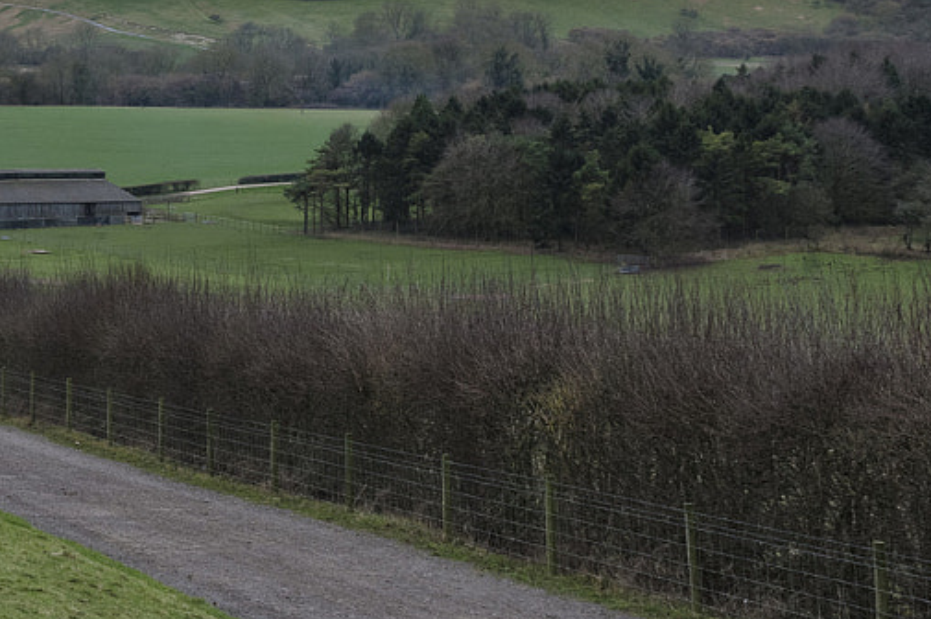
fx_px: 2869
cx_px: -149
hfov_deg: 17.7
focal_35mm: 111
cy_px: -186
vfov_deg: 12.0
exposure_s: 1/400
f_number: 11
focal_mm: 35
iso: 100
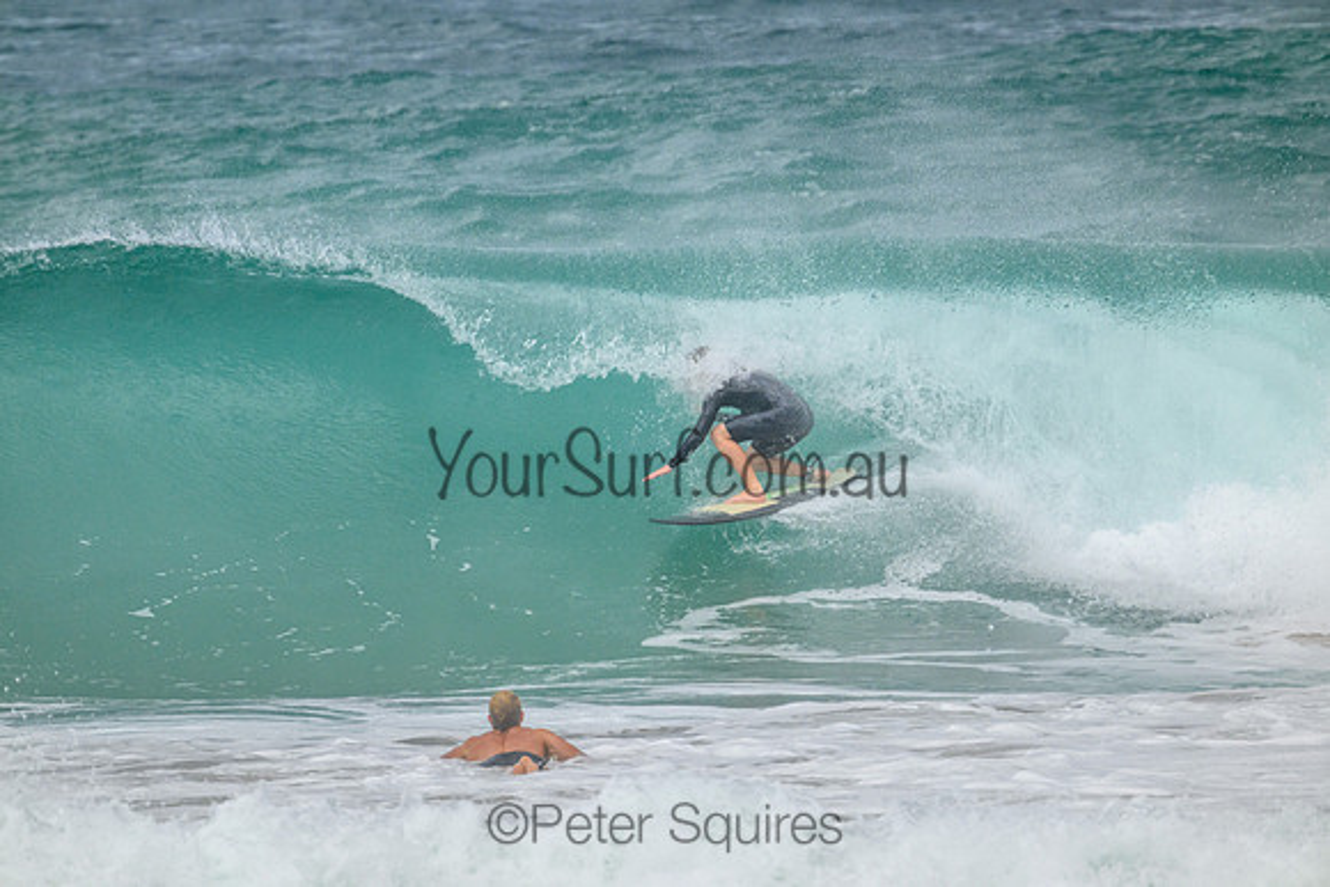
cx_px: 665
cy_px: 444
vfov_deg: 1.7
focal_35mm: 800
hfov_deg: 2.6
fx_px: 29561
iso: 1250
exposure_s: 1/2000
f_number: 11
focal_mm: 800
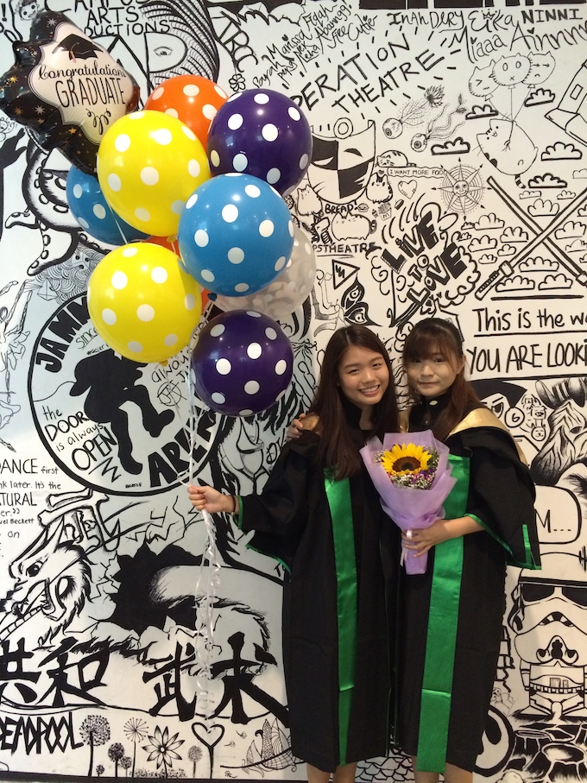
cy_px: 392
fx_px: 656
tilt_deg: -1.1
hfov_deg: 48.2
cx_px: 294
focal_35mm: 29
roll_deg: -1.0
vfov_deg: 61.7
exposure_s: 1/33
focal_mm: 4.15
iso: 320
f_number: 2.2
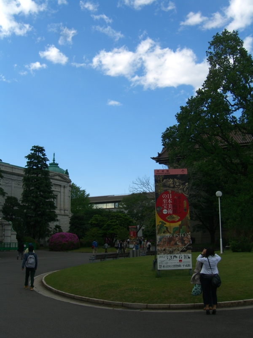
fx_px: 370
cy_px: 169
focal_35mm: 38
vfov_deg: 49.0
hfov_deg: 37.7
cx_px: 126
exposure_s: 1/125
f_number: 8
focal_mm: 7.9
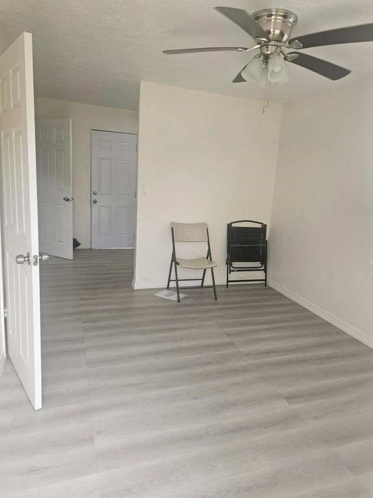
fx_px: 345
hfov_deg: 56.8
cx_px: 191
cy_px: 240
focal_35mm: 24
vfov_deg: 71.6
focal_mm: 6.3
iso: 64
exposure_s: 1/180
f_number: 1.7
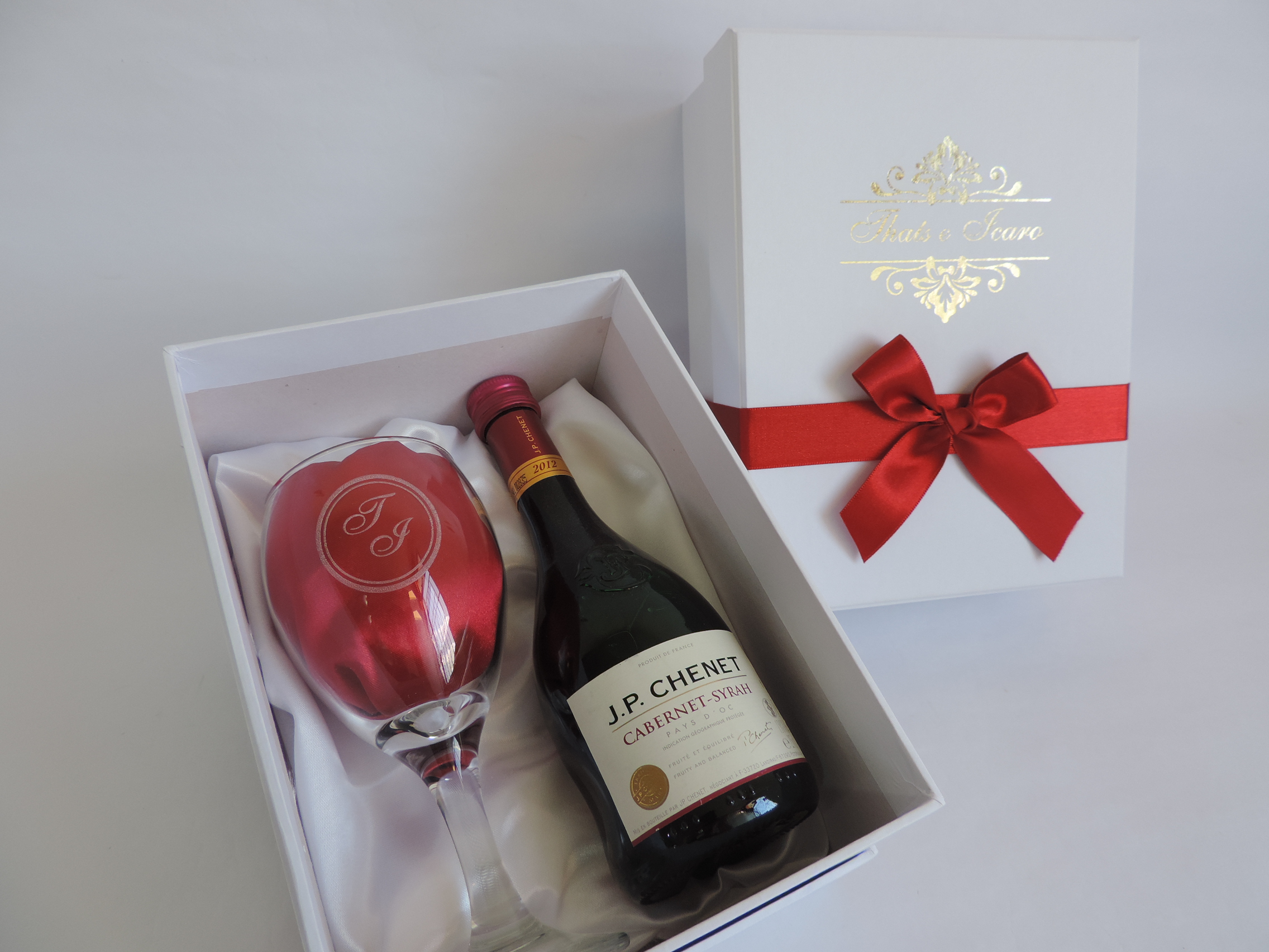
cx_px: 634
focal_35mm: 24
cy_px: 476
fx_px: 880
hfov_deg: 71.6
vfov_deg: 56.8
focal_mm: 4.3
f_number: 3
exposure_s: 1/30
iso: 80
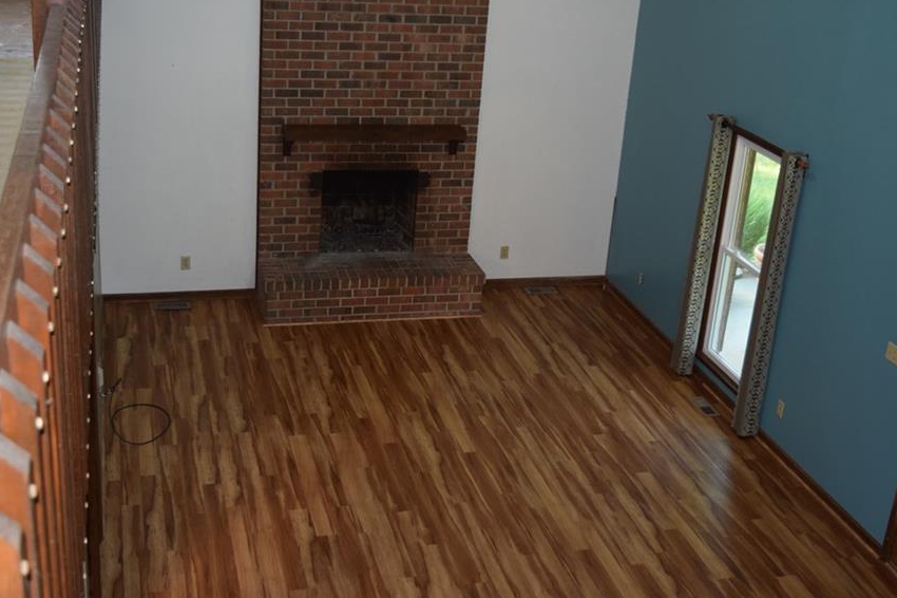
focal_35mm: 47
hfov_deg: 41.9
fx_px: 1171
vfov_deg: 28.6
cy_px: 246
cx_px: 466
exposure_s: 1/60
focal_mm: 26
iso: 800
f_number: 4
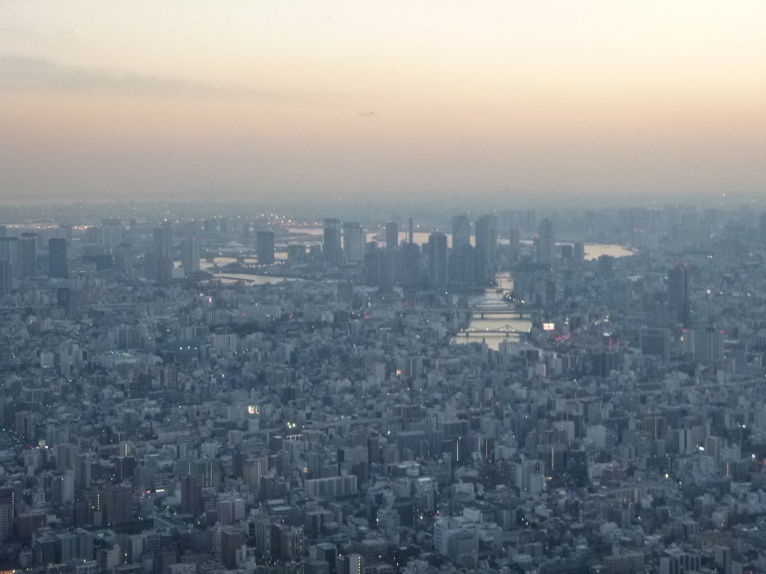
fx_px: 1571
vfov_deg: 20.7
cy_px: 287
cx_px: 383
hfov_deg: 27.4
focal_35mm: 71
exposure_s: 1/8
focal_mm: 12.8
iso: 400
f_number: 5.5
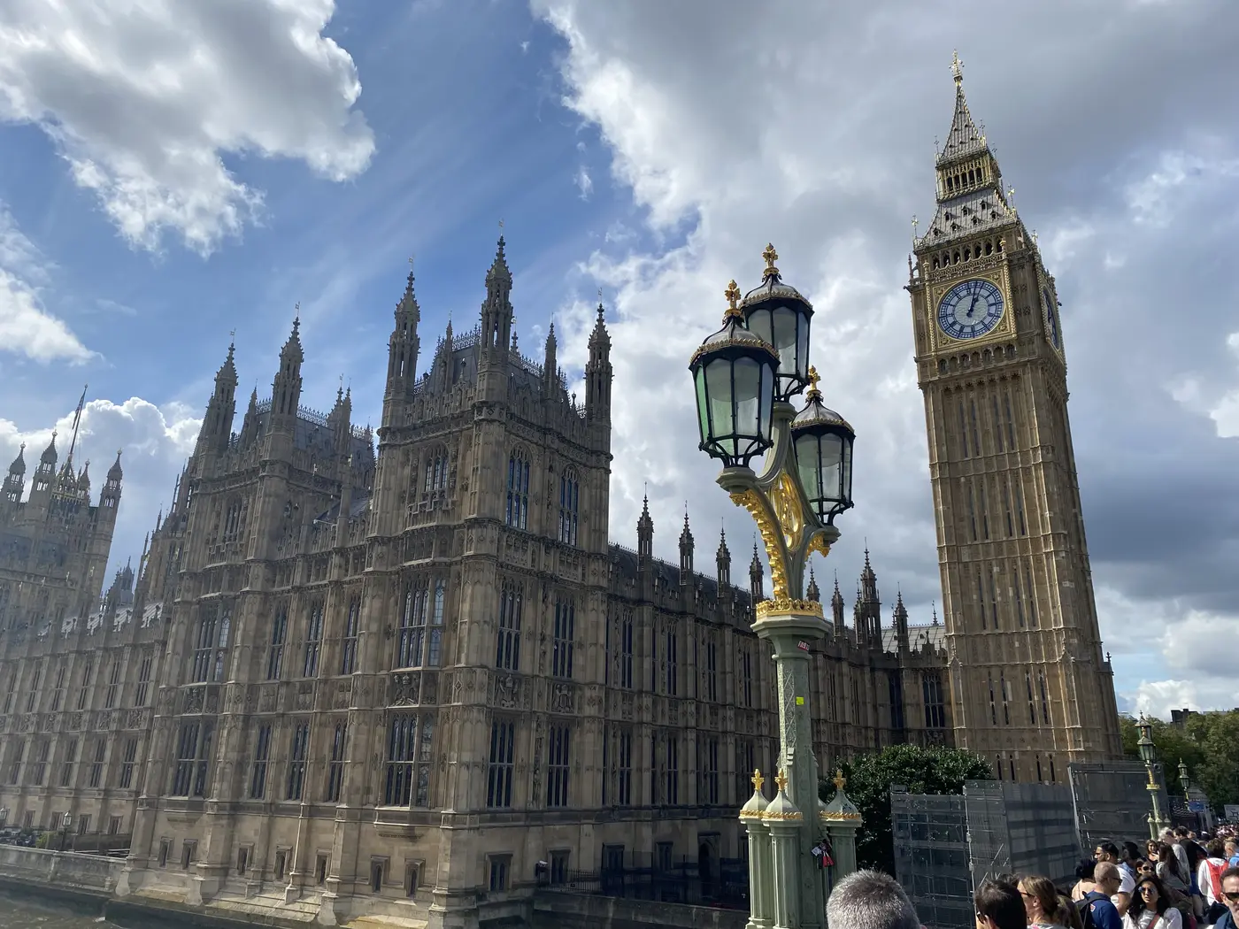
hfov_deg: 67.3
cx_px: 620
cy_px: 464
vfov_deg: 53.1
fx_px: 931
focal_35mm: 26
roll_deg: -1.3
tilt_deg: +18.8
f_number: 1.8
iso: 32
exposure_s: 1/5747
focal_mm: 4.25
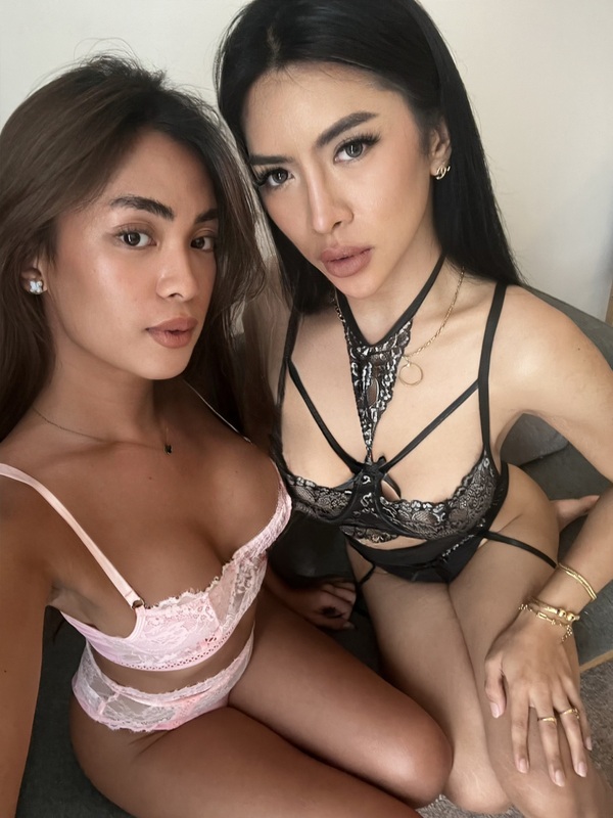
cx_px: 306
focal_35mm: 23
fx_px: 543
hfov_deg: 58.9
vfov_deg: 73.9
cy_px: 409
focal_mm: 2.71
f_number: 2.2
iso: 400
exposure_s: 1/36
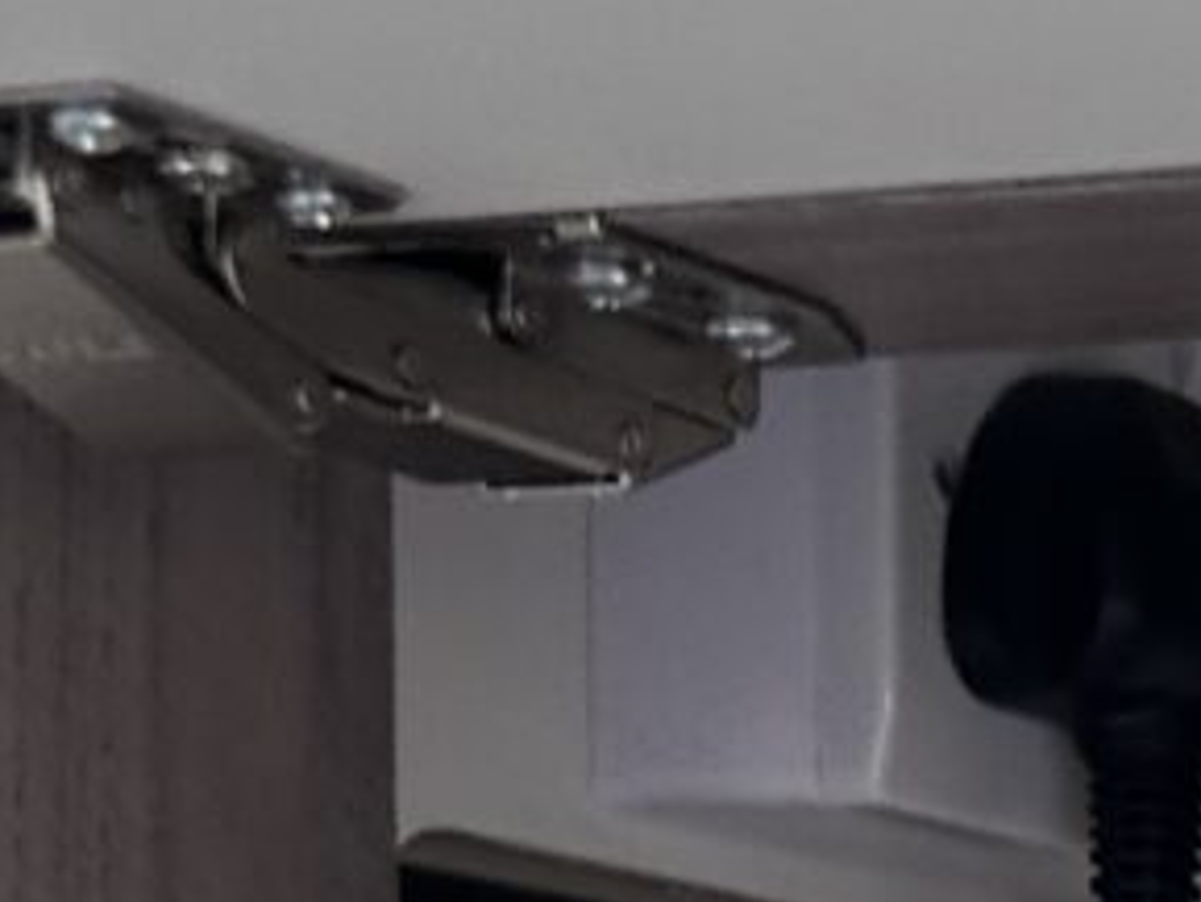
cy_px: 2008
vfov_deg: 8.2
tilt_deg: +3.7
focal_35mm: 170
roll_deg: +0.8
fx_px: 5901
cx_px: 3844
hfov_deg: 9.0
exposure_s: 1/121
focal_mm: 6.86
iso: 100
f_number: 1.78
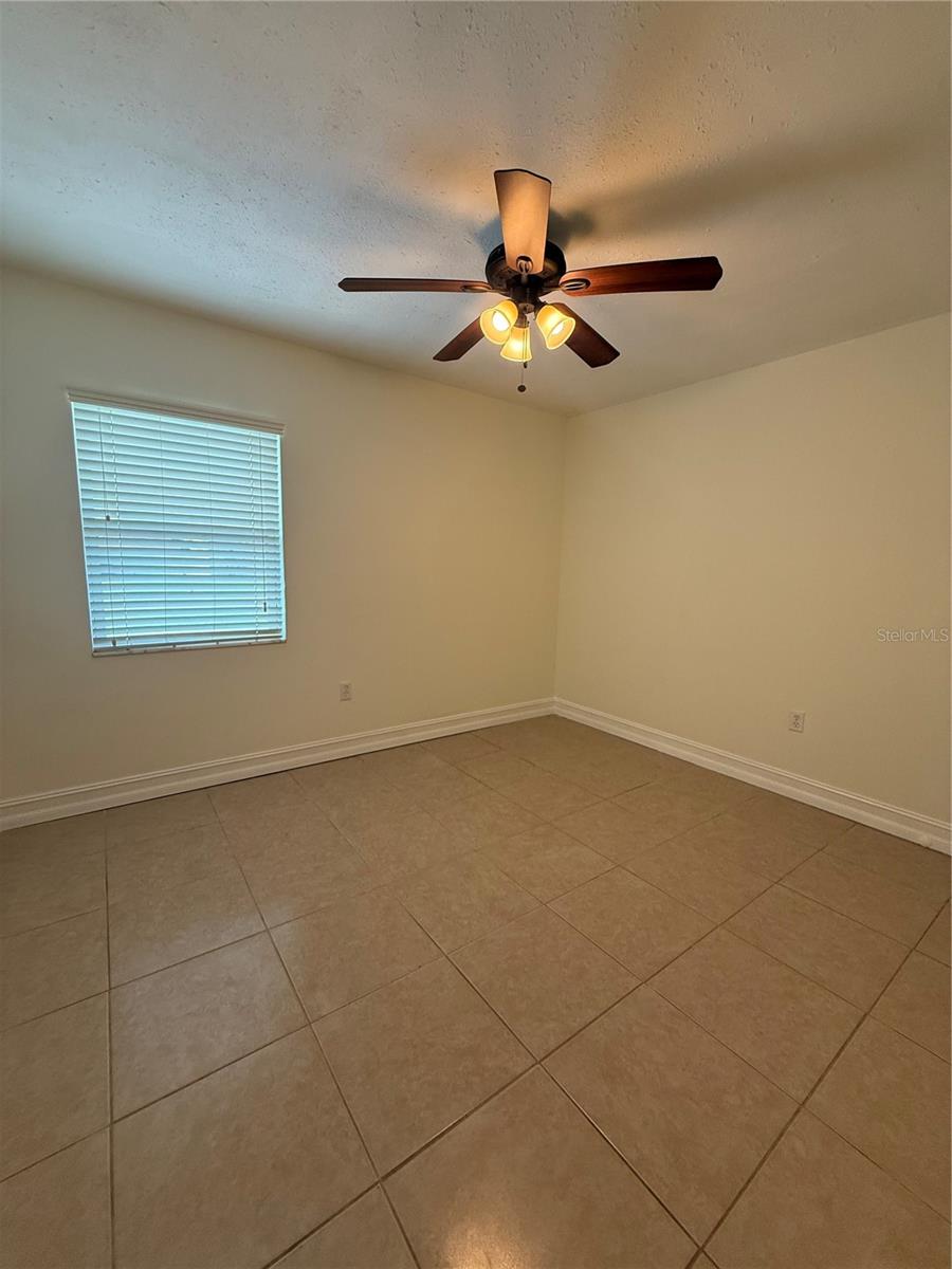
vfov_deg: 102.1
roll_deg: -1.4
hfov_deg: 85.7
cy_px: 634
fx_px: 513
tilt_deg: -7.6
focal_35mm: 14
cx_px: 476
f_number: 2.2
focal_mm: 2.22
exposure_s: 1/120
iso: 200
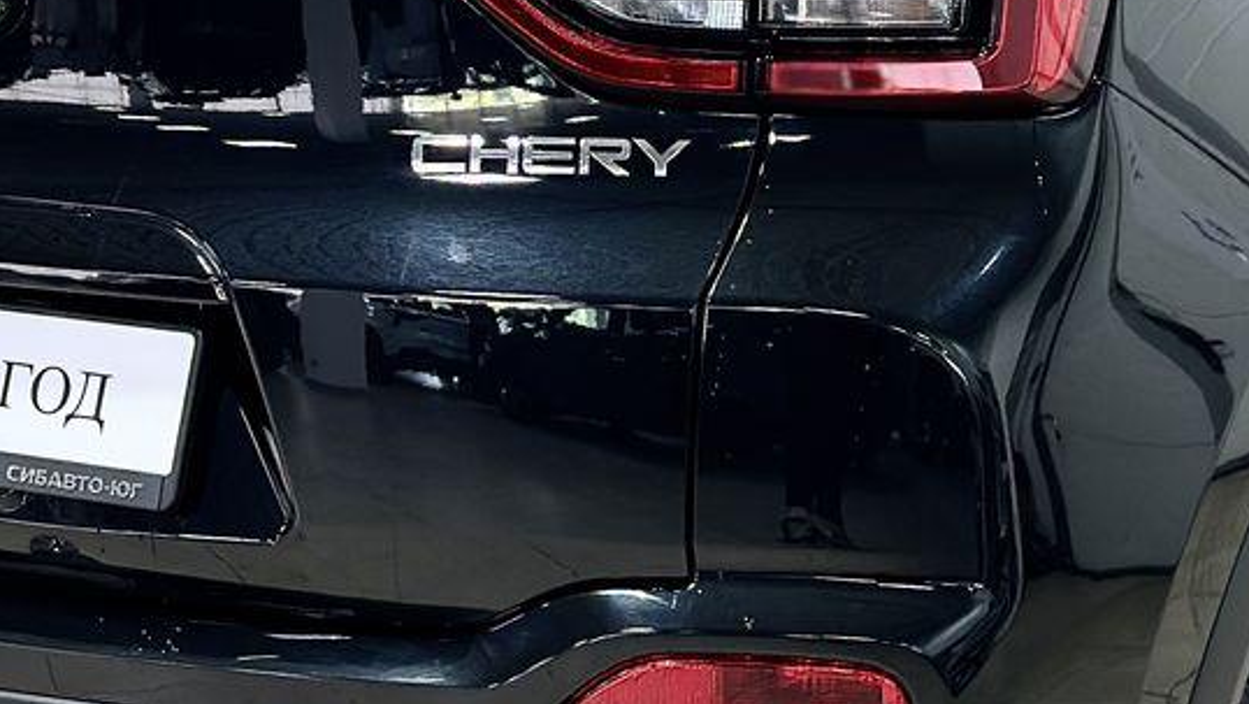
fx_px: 4638
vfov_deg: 8.7
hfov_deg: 15.3
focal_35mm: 140
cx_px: 699
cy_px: 253
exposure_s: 1/50
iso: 160
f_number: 1.78
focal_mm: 6.86
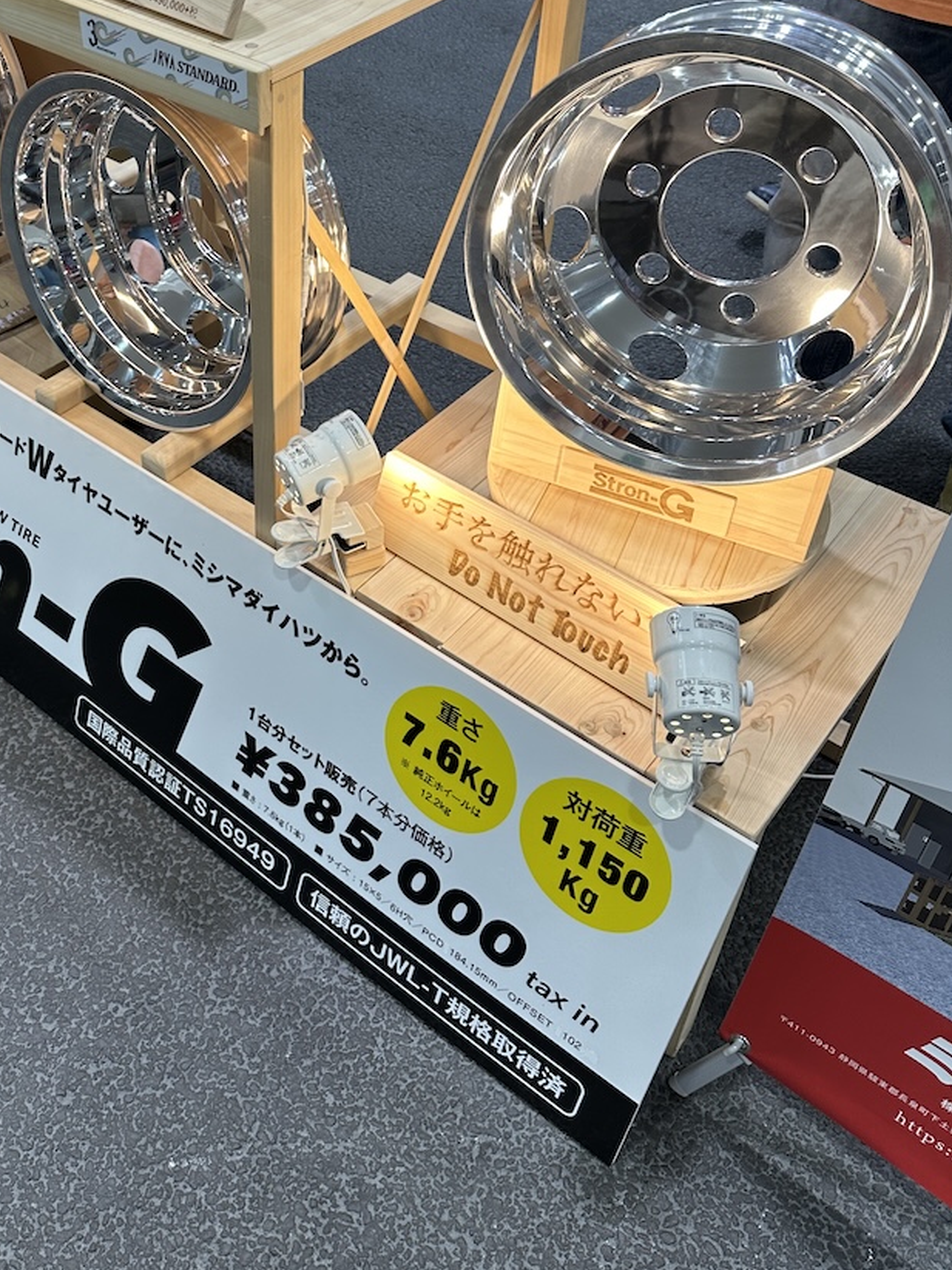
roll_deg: +2.3
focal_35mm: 35
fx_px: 1284
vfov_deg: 51.4
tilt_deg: -37.1
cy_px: 397
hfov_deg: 39.8
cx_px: 261
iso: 64
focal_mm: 6.86
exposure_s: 1/122
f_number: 1.78
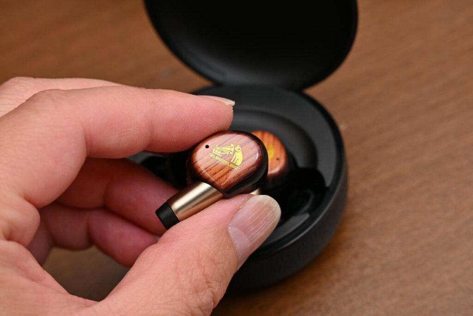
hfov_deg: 26.0
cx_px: 236
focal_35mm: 78
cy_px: 158
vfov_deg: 17.5
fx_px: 1025
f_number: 8
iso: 400
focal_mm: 52
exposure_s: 1/200
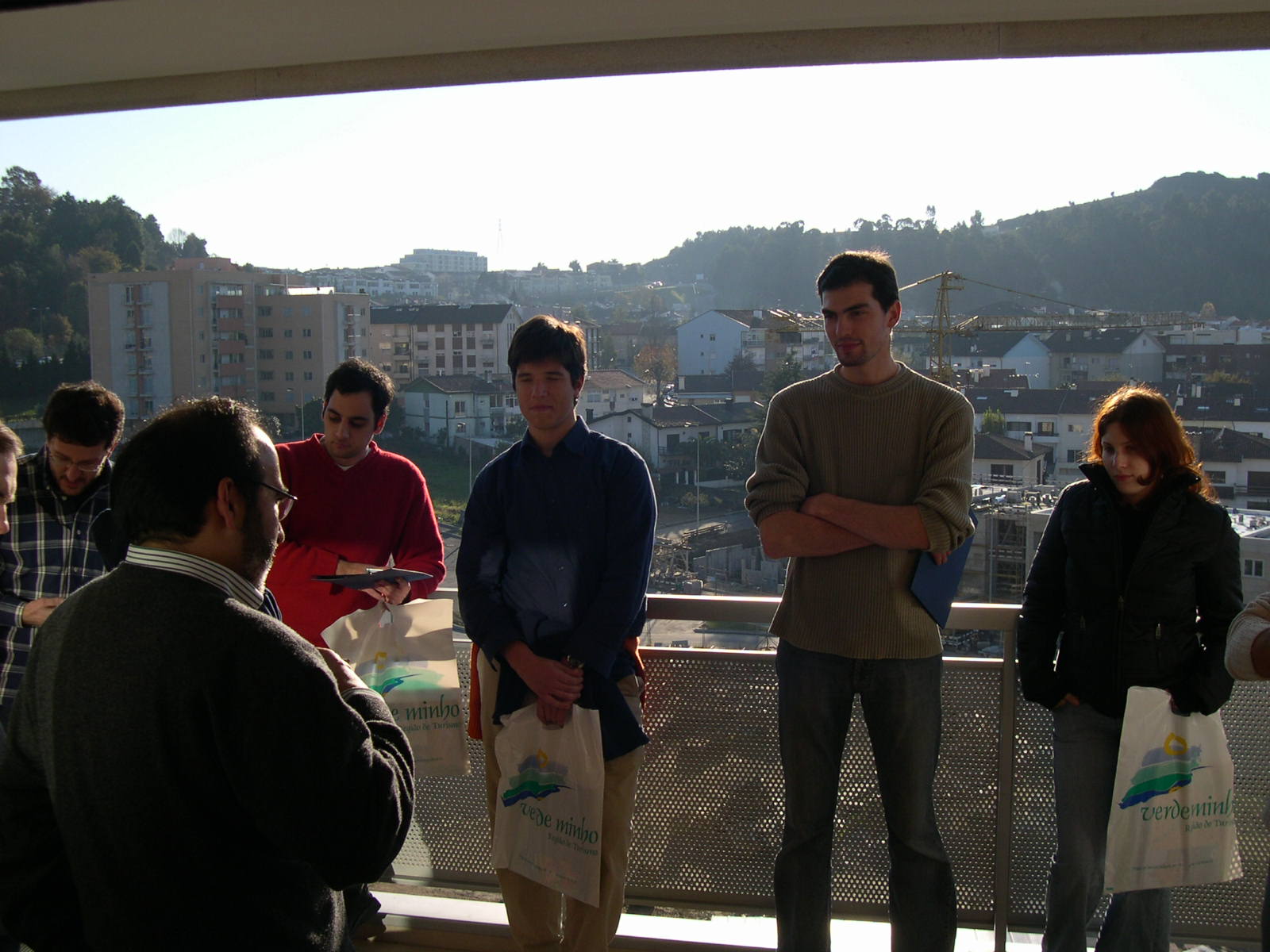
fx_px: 1394
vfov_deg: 37.7
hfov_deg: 49.0
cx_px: 635
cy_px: 476
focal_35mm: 38
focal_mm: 8
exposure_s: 1/147
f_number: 7.6
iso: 100
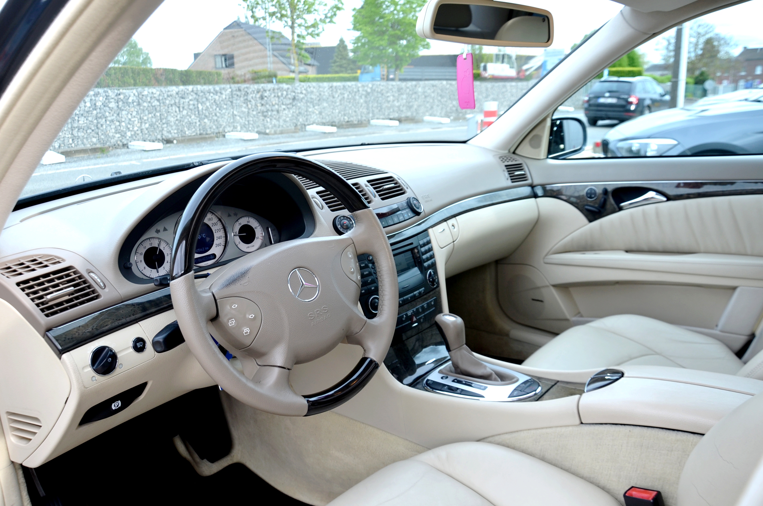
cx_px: 382
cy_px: 253
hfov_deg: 67.5
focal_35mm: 27
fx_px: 571
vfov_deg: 47.7
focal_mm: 18
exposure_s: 1/160
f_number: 6.3
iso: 200
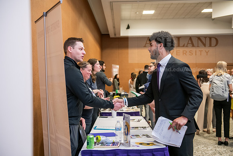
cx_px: 116
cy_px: 78
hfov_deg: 43.6
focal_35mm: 45
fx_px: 291
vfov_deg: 29.9
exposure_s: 1/160
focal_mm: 45
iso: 2000
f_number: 3.2
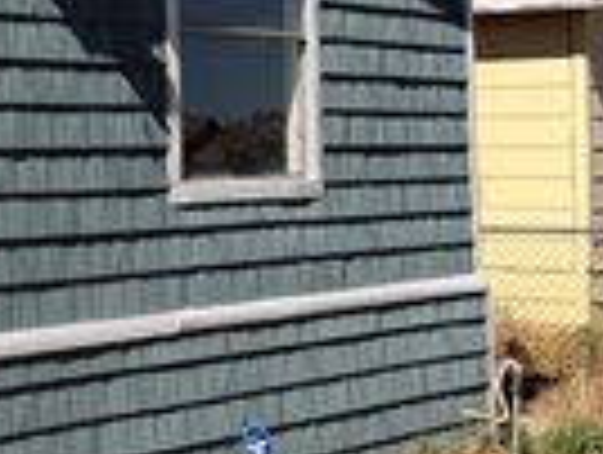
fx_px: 1693
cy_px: 83
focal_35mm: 97
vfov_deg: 15.2
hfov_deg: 17.5
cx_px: -382
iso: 50
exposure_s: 1/5348
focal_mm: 5.96
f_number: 1.6
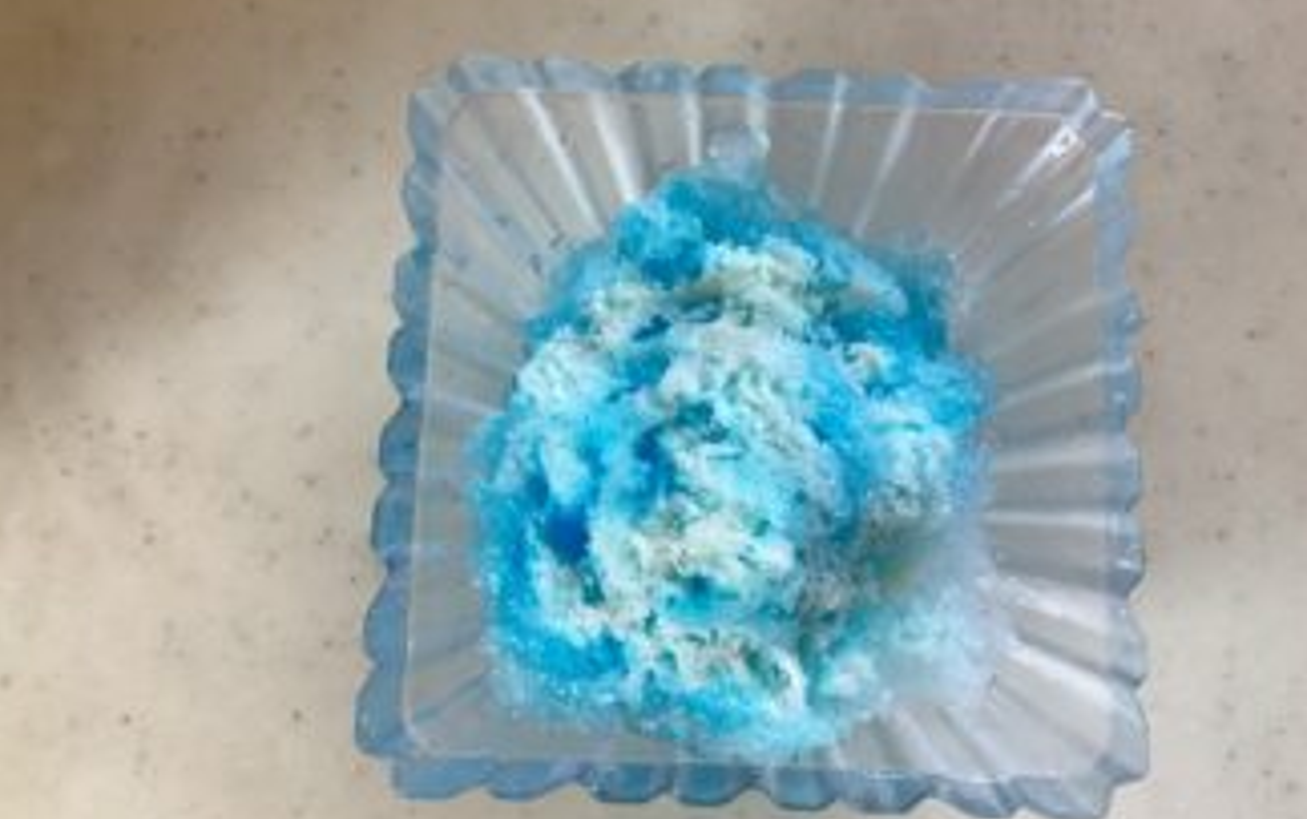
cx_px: 720
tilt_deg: -78.0
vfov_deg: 33.6
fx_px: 1354
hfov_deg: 51.4
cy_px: 401
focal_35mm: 38
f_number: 2.4
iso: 80
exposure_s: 1/120
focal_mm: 3.3
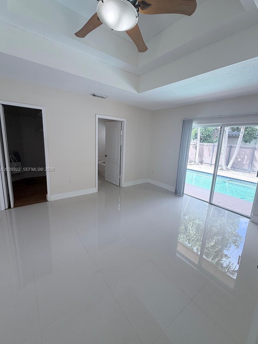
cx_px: 136
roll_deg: -5.0
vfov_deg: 98.2
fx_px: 149
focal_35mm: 15
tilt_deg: -10.5
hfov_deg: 81.7
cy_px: 170
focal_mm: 2.22
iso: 50
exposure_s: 1/120
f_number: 2.2
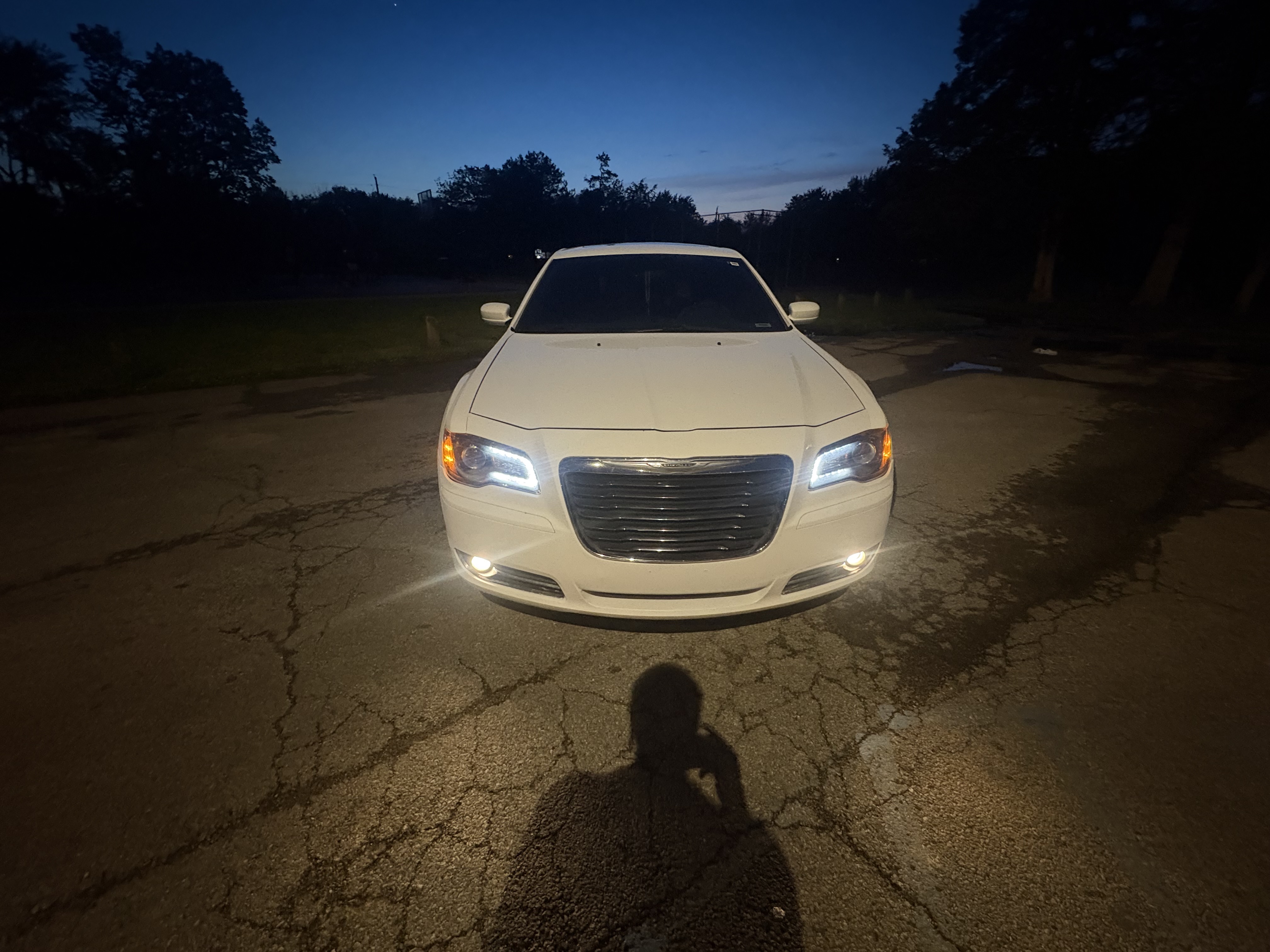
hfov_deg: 102.1
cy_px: 476
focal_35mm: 14
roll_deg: +1.2
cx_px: 635
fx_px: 514
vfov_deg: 85.7
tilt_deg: -21.8
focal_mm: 2.22
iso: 800
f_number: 2.2
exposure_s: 1/30
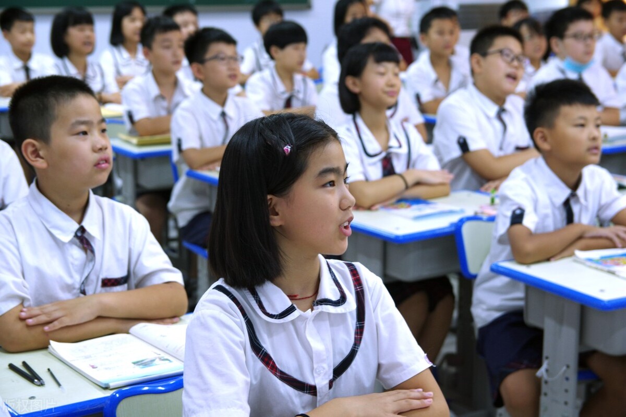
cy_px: 208
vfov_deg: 18.2
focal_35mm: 75
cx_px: 313
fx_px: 1304
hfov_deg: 27.0
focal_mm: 50
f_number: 4
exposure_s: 1/30
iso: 400
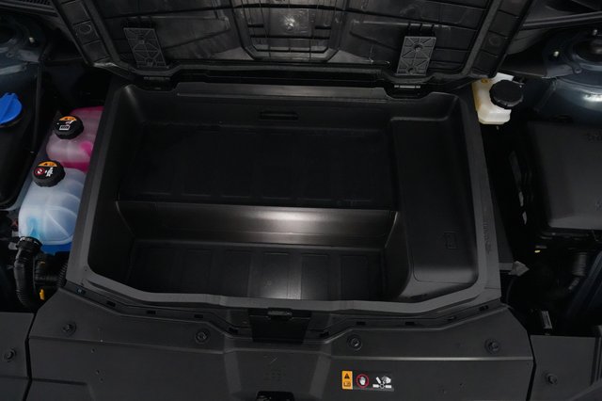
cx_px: 301
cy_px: 200
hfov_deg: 71.5
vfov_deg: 51.2
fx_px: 418
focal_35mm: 25
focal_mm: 25
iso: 16000
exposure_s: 1/320
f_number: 4.5
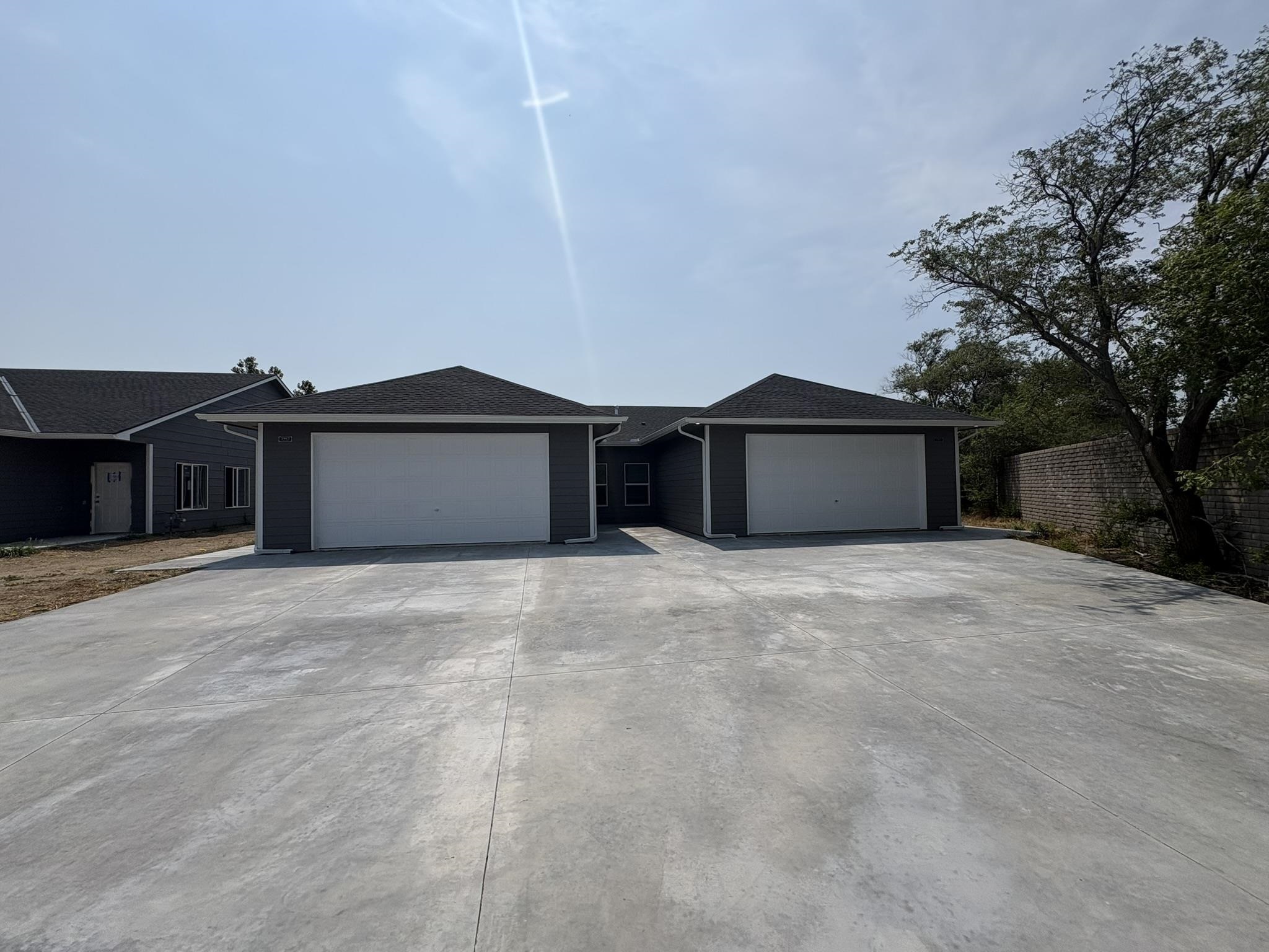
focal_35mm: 14
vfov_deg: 85.7
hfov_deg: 102.1
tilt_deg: +1.7
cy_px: 476
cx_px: 634
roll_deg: +1.1
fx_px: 513
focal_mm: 2.22
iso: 50
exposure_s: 1/4630
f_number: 2.2
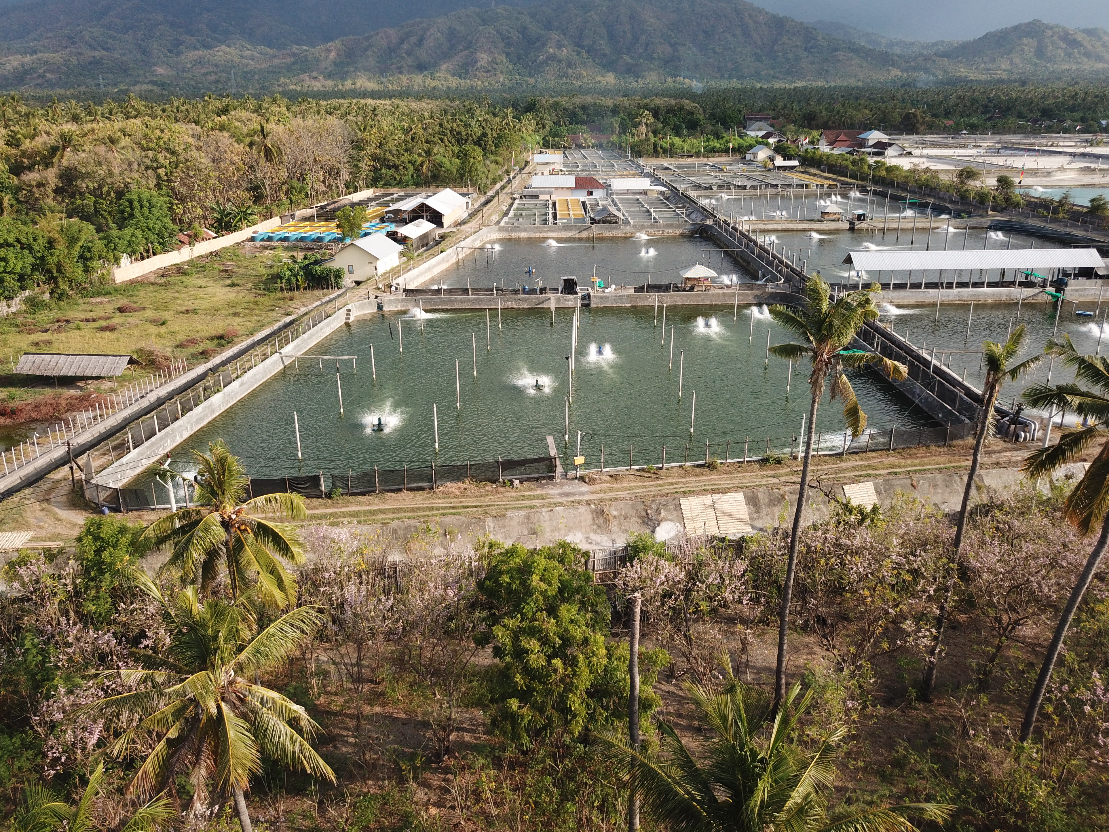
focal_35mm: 27
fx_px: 865
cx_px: 540
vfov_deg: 51.3
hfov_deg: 65.3
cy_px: 405
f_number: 2.2
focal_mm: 4.73
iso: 100
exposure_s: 1/644
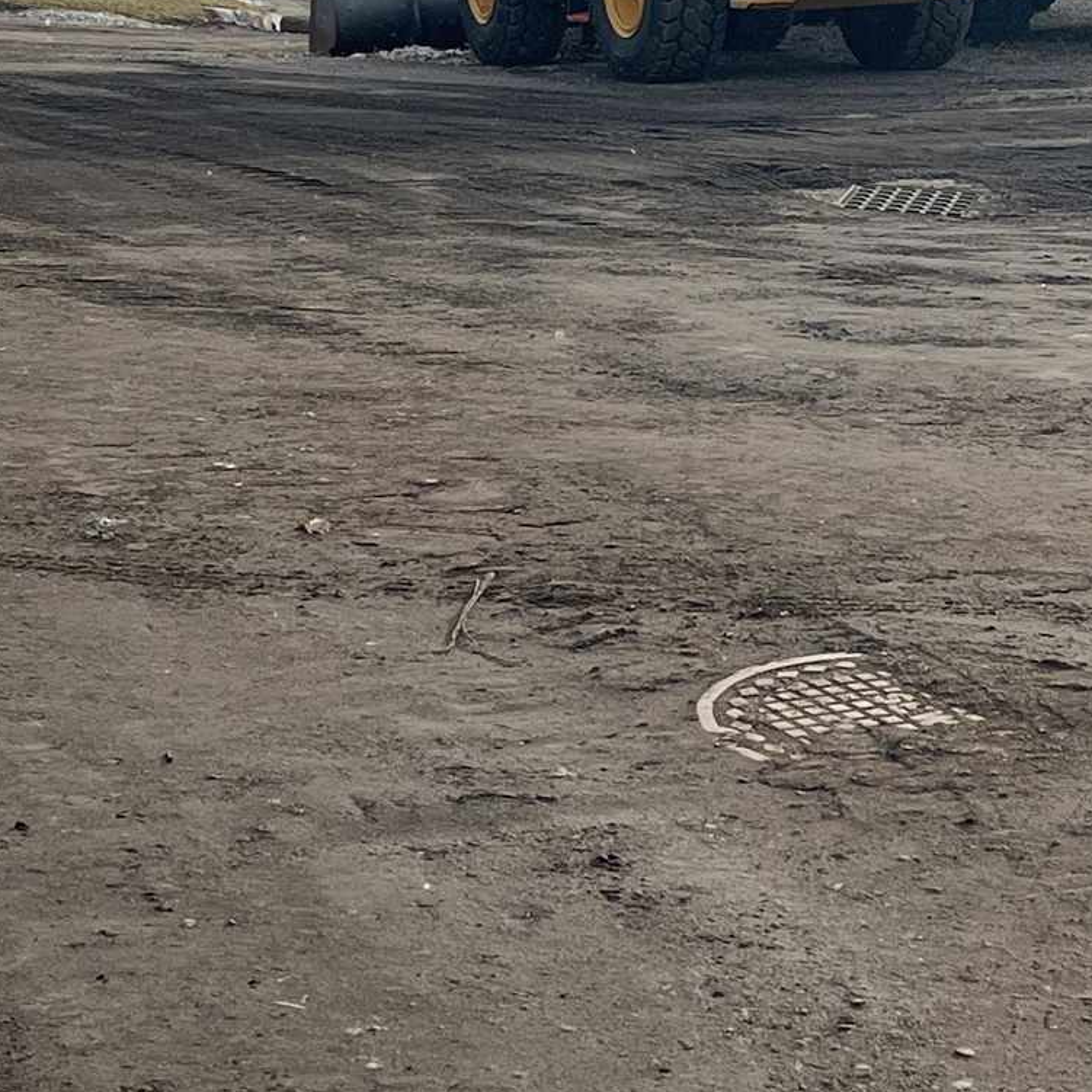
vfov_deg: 18.3
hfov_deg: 18.4
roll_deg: +0.4
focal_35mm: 94
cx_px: 712
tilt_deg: -8.3
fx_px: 3355
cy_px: 167
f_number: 1.6
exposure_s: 1/3135
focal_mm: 5.1
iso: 50
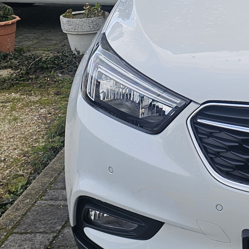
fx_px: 757
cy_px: 49
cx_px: 344
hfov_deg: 17.3
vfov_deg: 18.5
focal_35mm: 93
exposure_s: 1/201
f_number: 1.7
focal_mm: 6.3
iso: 10
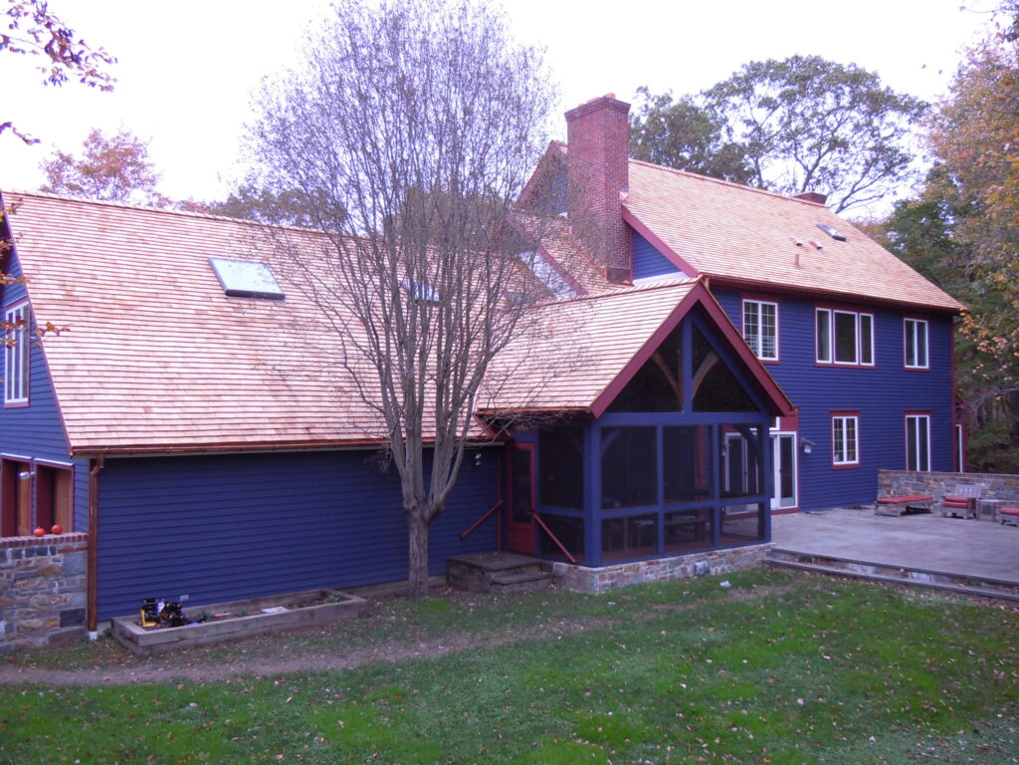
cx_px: 510
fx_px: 883
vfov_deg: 46.8
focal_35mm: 30
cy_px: 382
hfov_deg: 60.0
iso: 125
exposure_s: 1/60
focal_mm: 5.4
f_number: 3.5
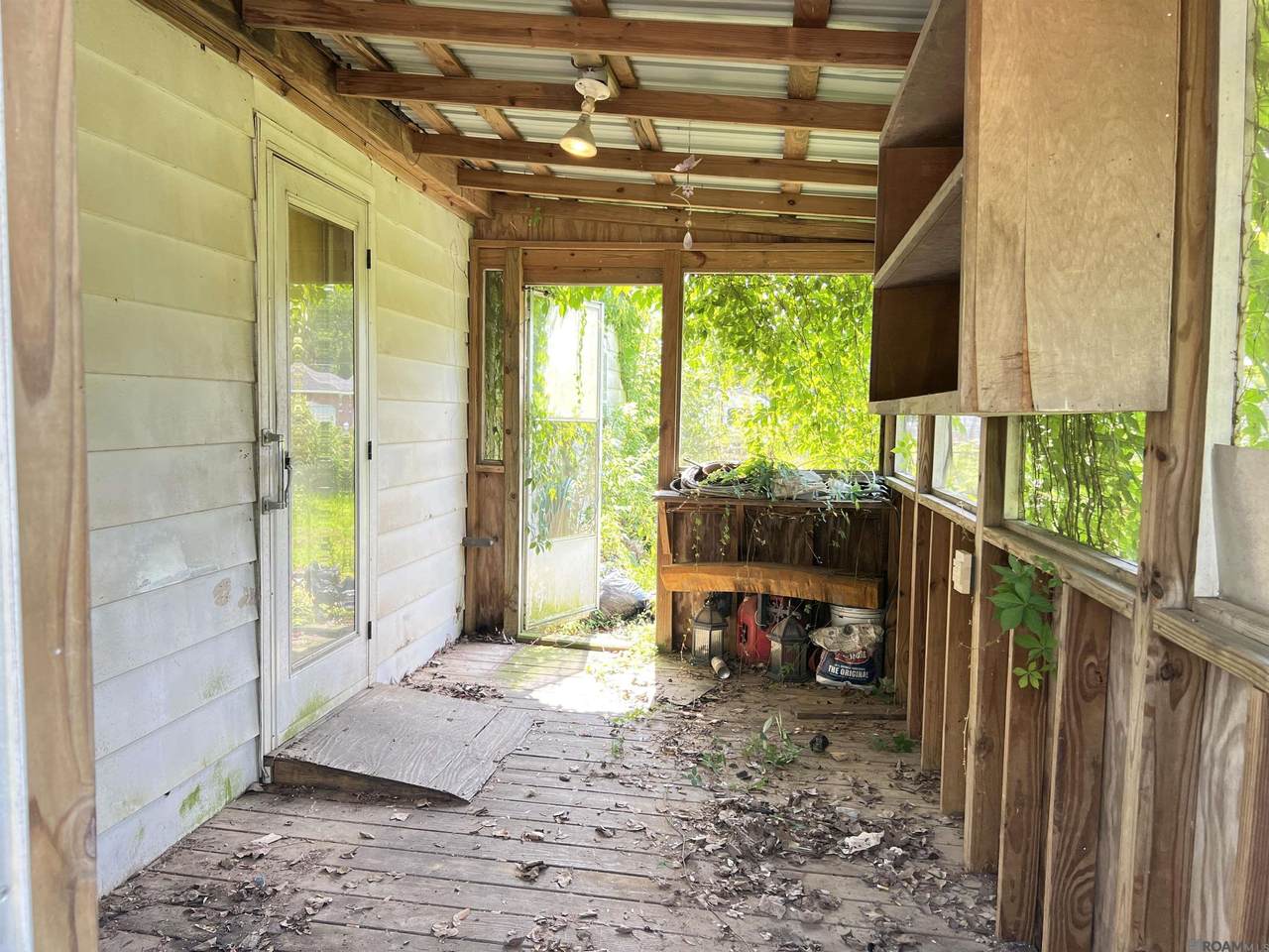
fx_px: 953
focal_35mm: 26
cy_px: 476
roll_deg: -0.9
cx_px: 634
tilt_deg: -4.0
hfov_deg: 67.3
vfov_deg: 53.1
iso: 64
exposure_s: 1/123
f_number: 1.5
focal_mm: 5.7
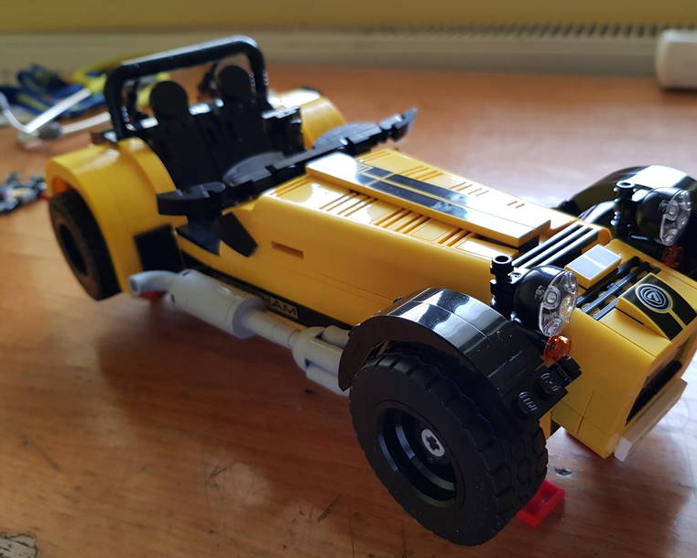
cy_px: 263
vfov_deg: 48.5
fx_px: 619
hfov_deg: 58.5
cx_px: 404
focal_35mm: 30
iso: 125
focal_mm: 4.3
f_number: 1.7
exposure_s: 1/50
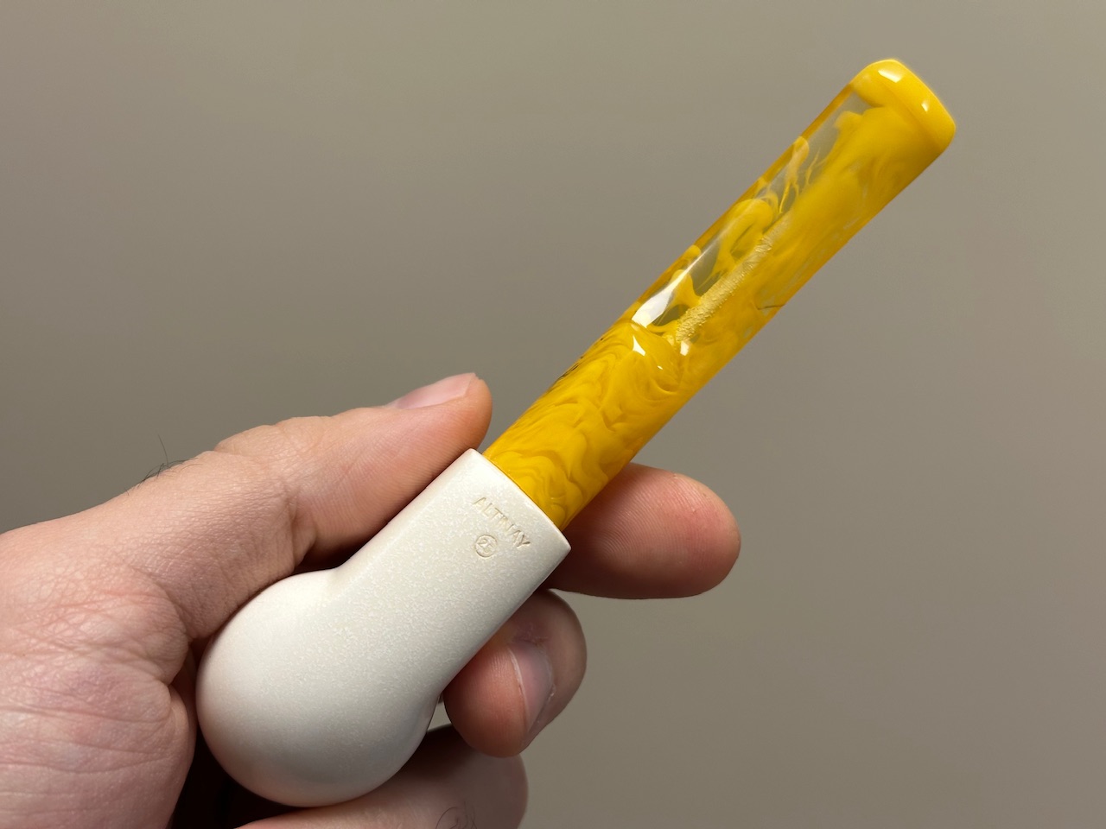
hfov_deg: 39.7
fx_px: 1534
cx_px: 553
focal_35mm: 48
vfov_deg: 30.3
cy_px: 414
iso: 80
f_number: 1.78
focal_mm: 6.86
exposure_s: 1/121
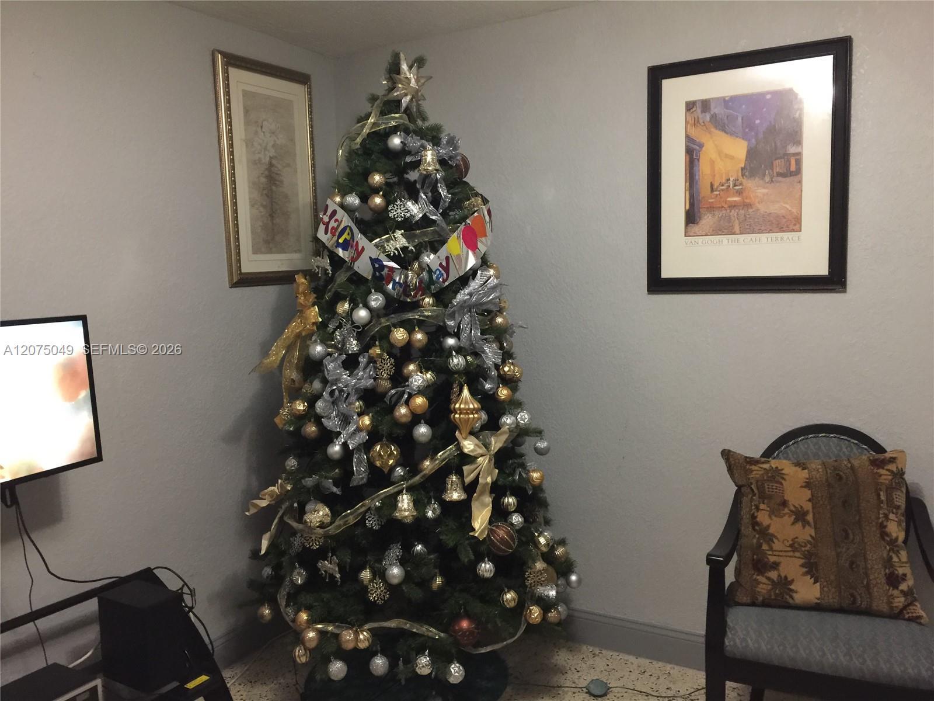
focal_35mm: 29
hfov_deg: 61.7
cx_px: 467
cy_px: 350
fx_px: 782
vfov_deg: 48.2
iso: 64
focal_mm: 4.15
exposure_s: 1/4
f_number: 2.2
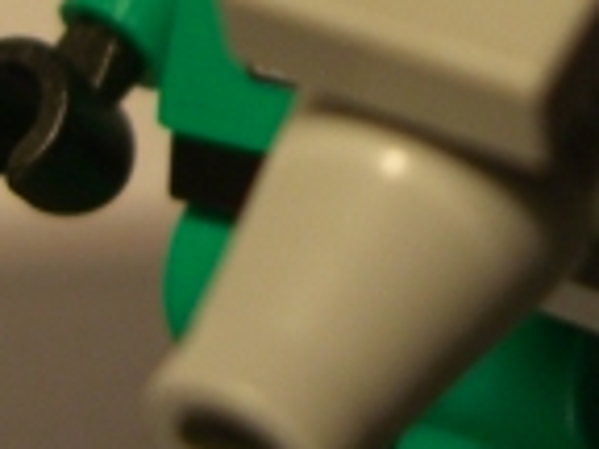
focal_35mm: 169
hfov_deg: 11.7
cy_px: -108
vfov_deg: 8.7
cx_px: 445
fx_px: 2924
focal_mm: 7.9
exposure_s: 1/60
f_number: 2.8
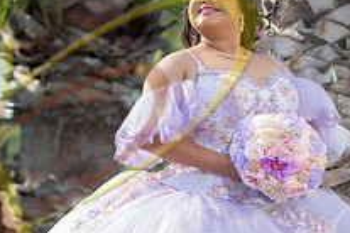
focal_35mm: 238
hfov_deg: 8.6
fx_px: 2314
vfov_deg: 5.8
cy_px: 200
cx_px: 125
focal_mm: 85
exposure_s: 1/1600
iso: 125
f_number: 1.8
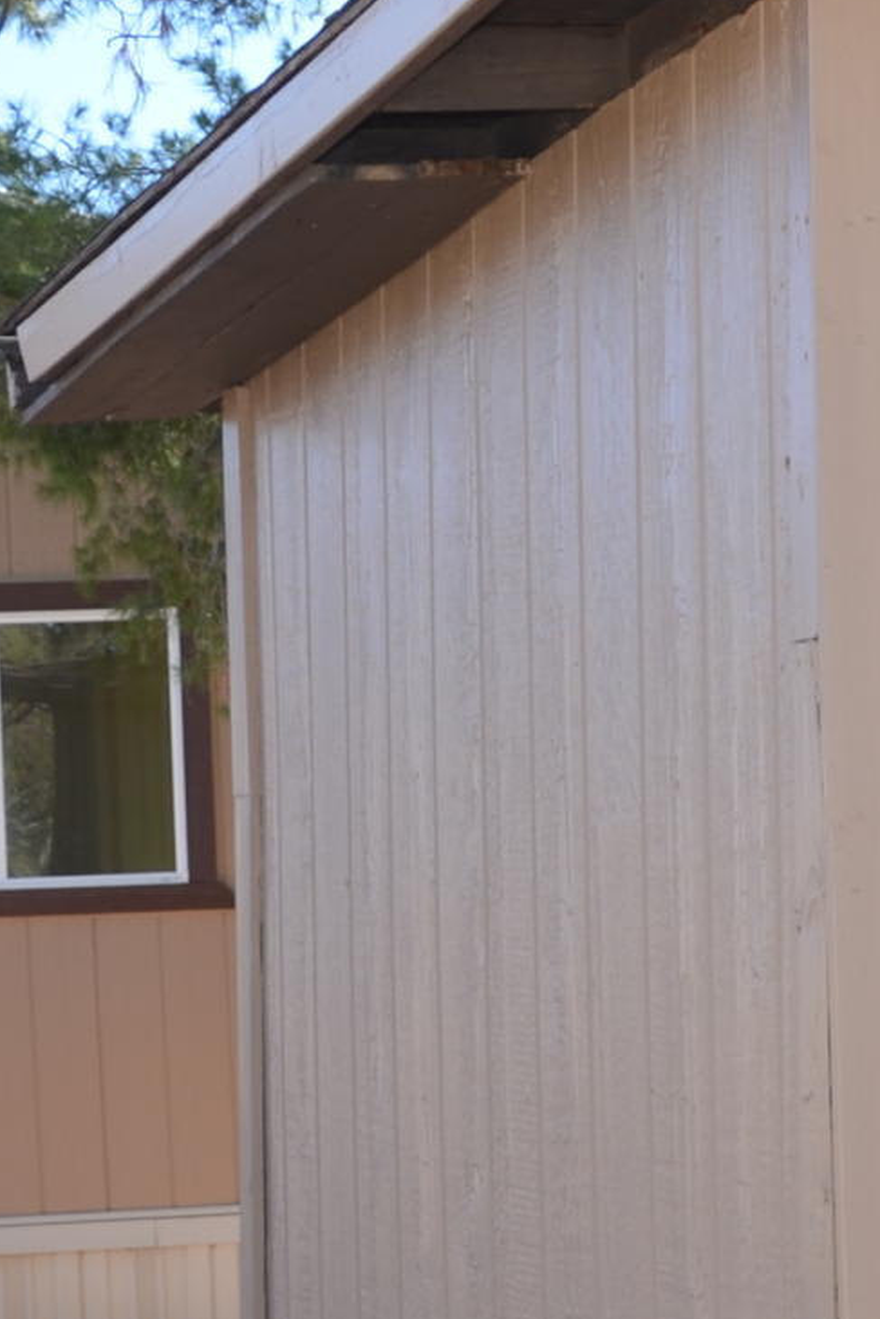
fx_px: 4508
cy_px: 1291
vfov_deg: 16.3
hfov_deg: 11.0
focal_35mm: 123
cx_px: 889
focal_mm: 20
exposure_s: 1/250
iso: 100
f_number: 4.5
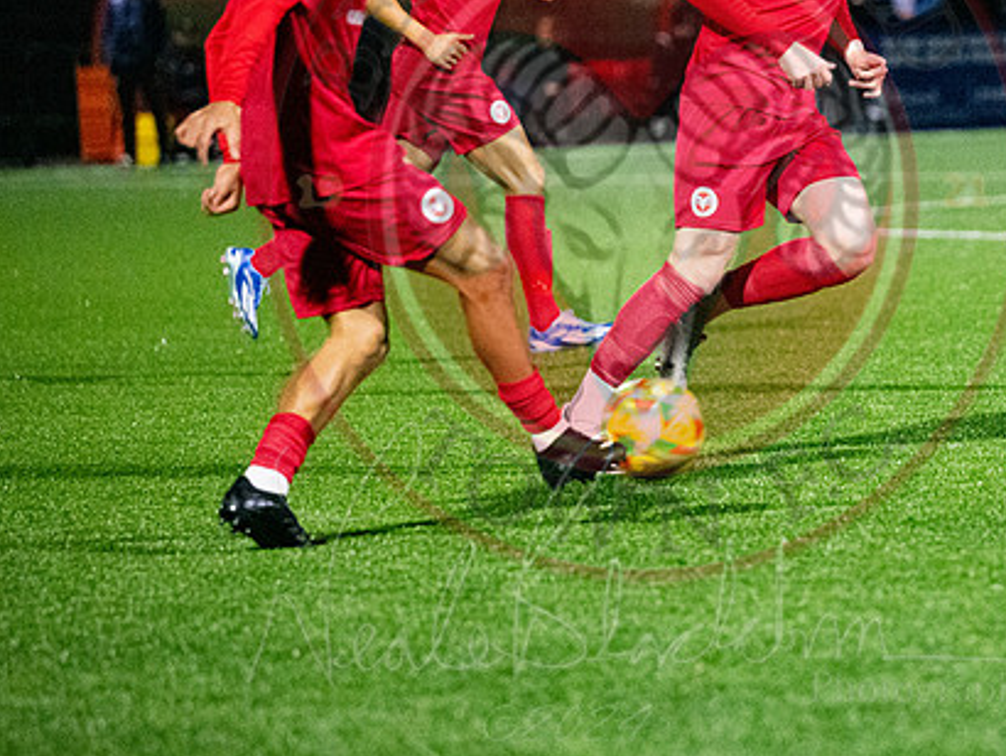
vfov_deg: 5.0
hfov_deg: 6.7
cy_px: 254
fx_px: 8578
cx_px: 855
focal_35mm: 295
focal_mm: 145
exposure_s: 1/1000
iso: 8000
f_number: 2.8
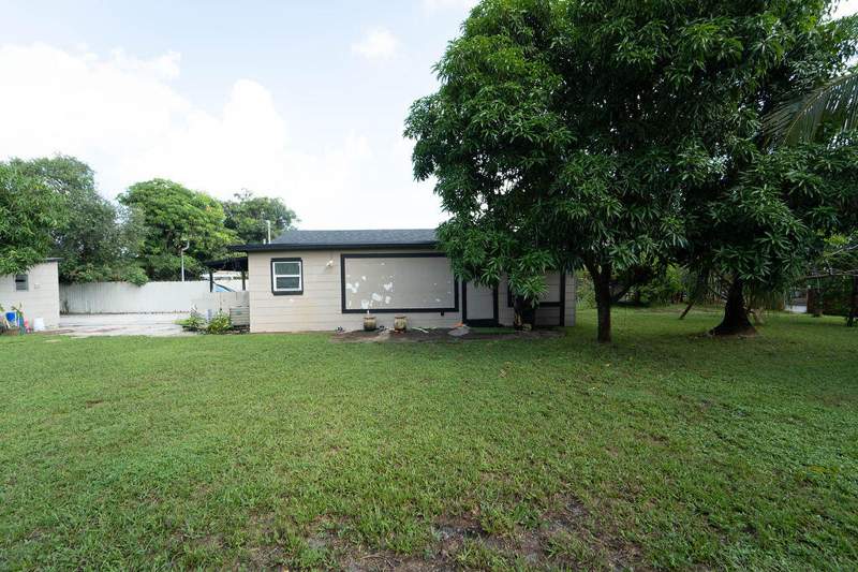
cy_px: 286
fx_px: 334
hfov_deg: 104.3
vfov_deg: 81.2
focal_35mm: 14
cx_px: 429
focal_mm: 14
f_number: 9
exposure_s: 1/200
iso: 400
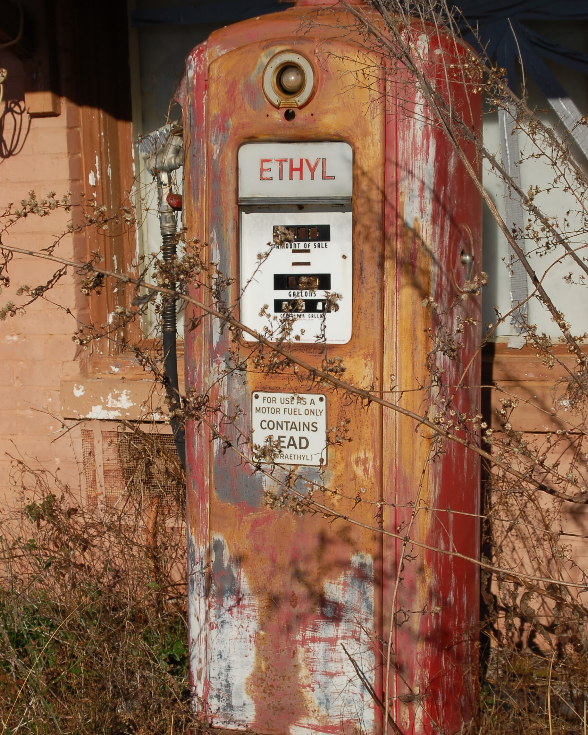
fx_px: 2219
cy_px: 381
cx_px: 295
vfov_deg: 18.8
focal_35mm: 102
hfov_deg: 15.1
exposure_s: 1/500
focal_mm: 60
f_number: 11
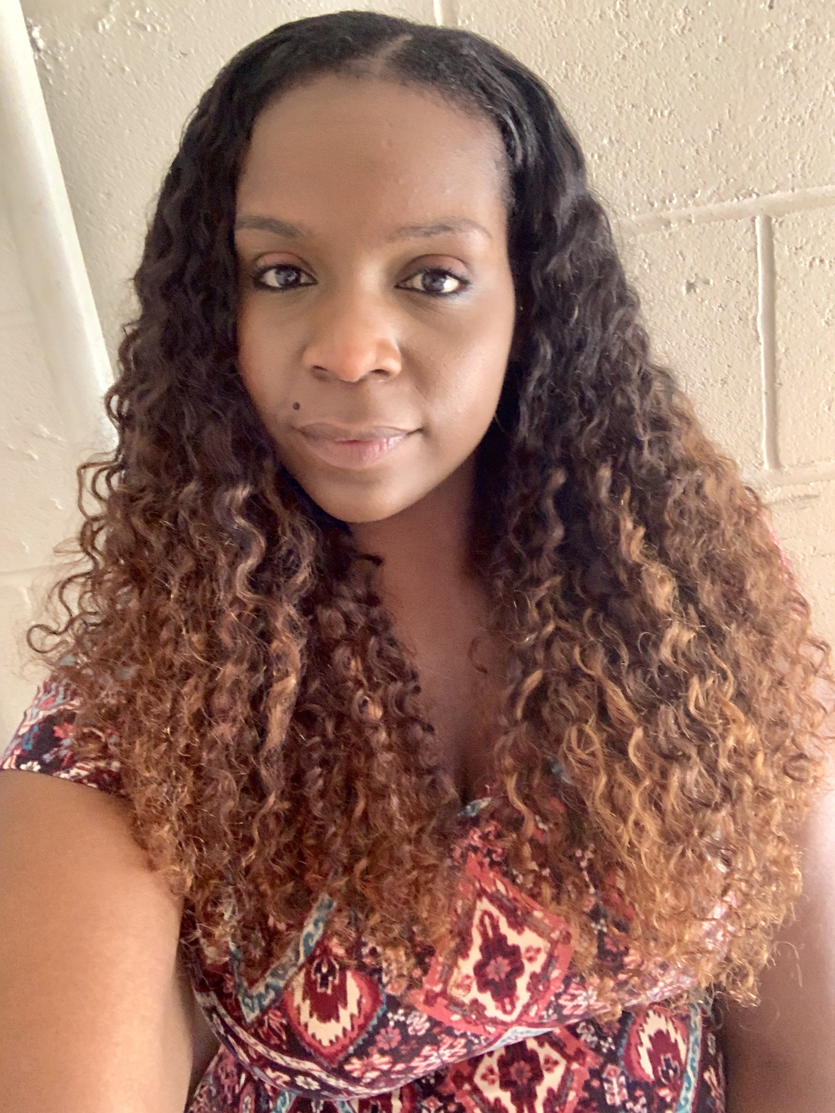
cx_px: 418
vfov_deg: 56.8
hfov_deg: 44.2
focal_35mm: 32
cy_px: 556
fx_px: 1029
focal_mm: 2.87
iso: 200
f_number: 2.2
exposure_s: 1/40
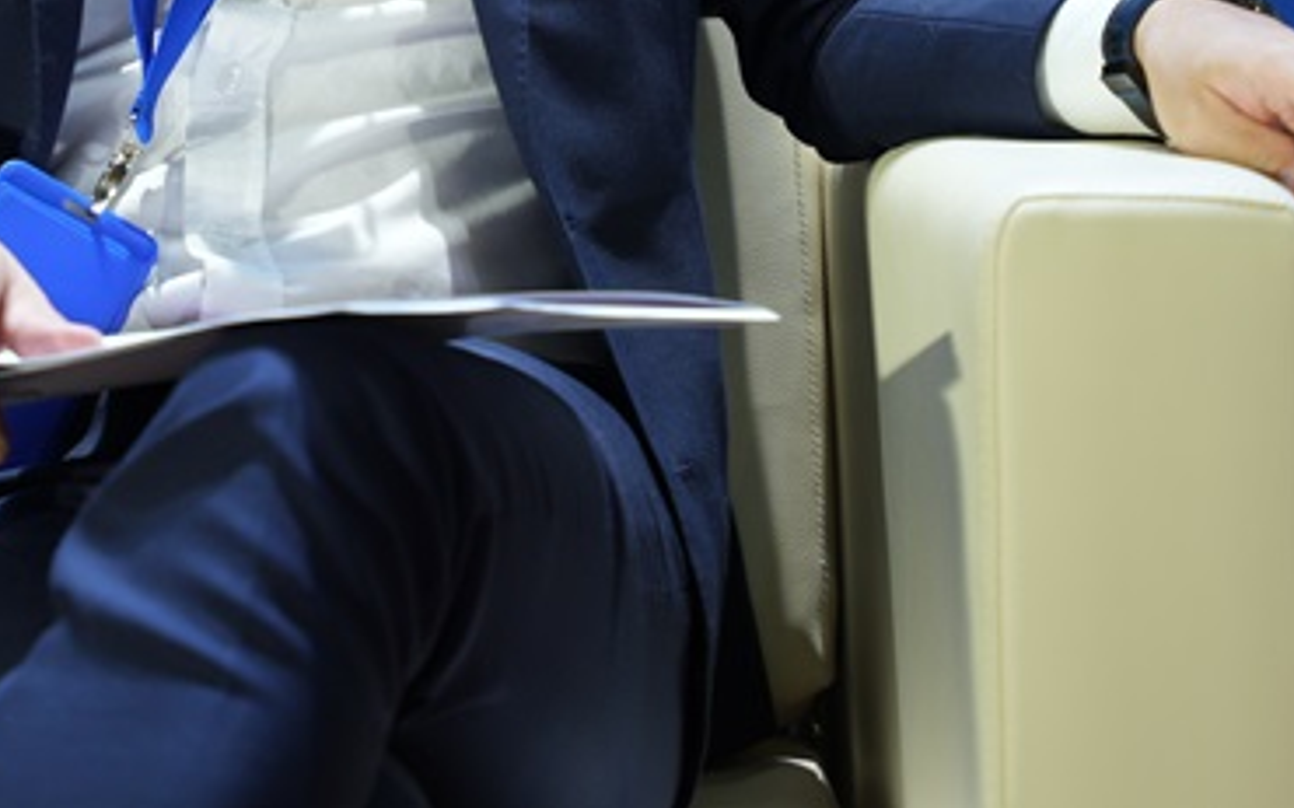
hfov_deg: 10.9
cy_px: -353
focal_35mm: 193
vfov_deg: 6.7
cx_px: 423
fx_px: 6804
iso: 160
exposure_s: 1/100
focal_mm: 70
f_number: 2.8
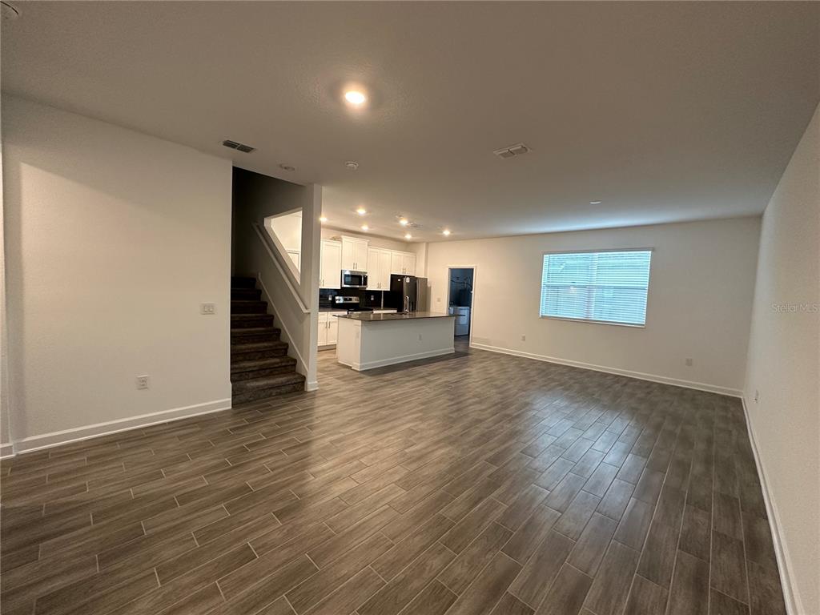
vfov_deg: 85.7
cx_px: 410
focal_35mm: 14
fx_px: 332
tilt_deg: -4.2
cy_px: 308
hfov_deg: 102.1
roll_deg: -2.8
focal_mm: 2.22
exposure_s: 1/60
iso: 160
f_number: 2.2
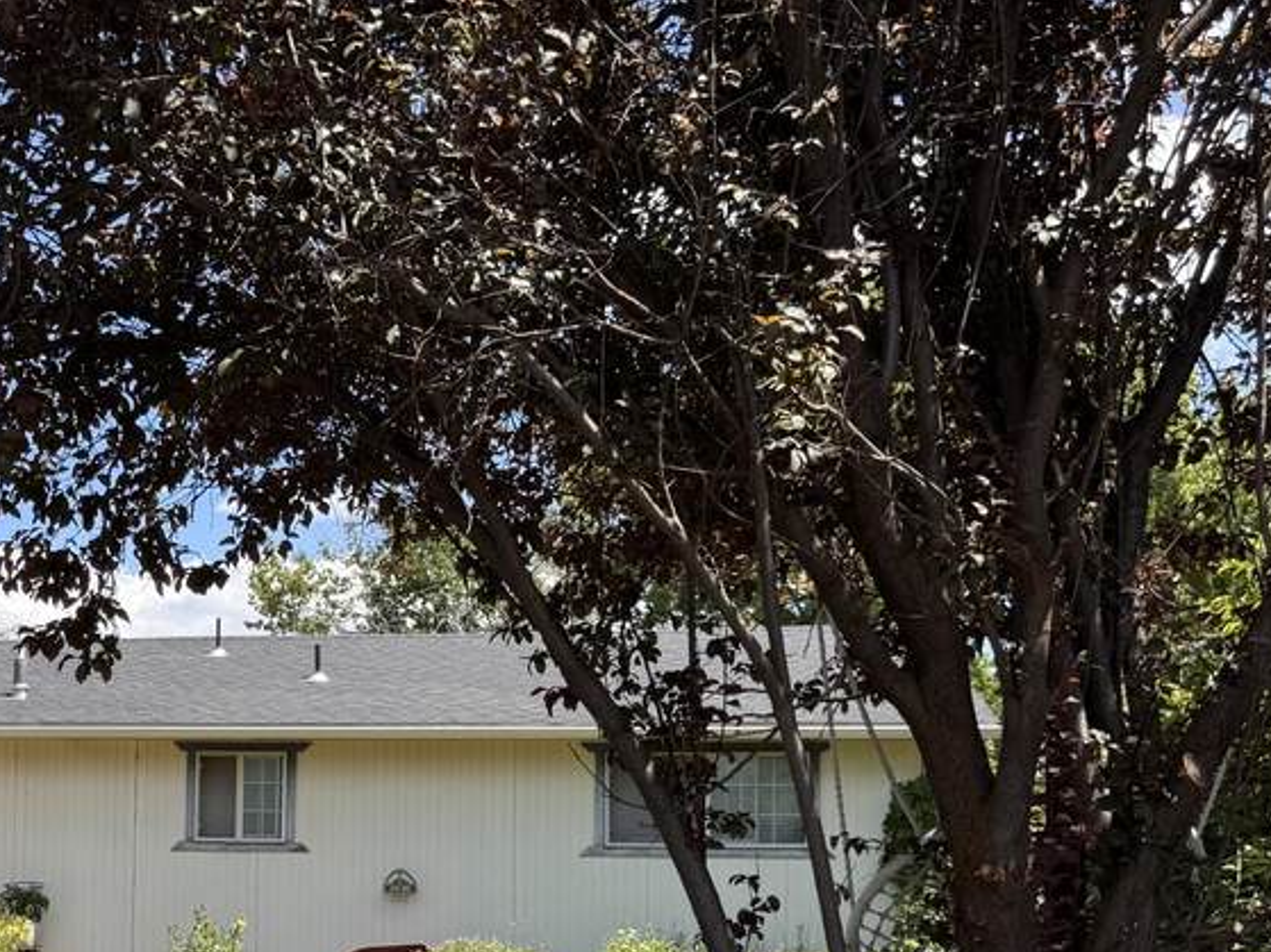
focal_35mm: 55
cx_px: 98
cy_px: 832
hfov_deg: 32.9
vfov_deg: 25.8
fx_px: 2019
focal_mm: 6.76
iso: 80
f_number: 1.78
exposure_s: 1/1869
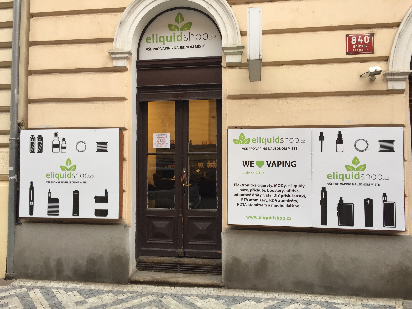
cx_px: 206
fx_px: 345
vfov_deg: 48.2
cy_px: 154
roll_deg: -0.1
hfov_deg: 61.7
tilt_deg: +1.0
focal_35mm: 29
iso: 40
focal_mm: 4.15
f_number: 2.2
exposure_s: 1/50
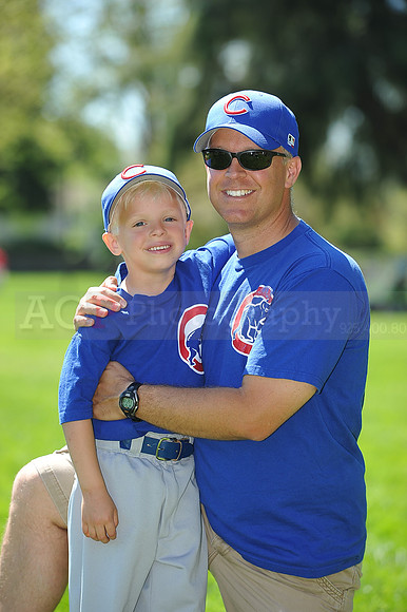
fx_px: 2631
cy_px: 306
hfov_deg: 8.8
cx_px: 204
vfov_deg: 13.3
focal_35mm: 155
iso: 200
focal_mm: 155
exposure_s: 1/500
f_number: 4.5
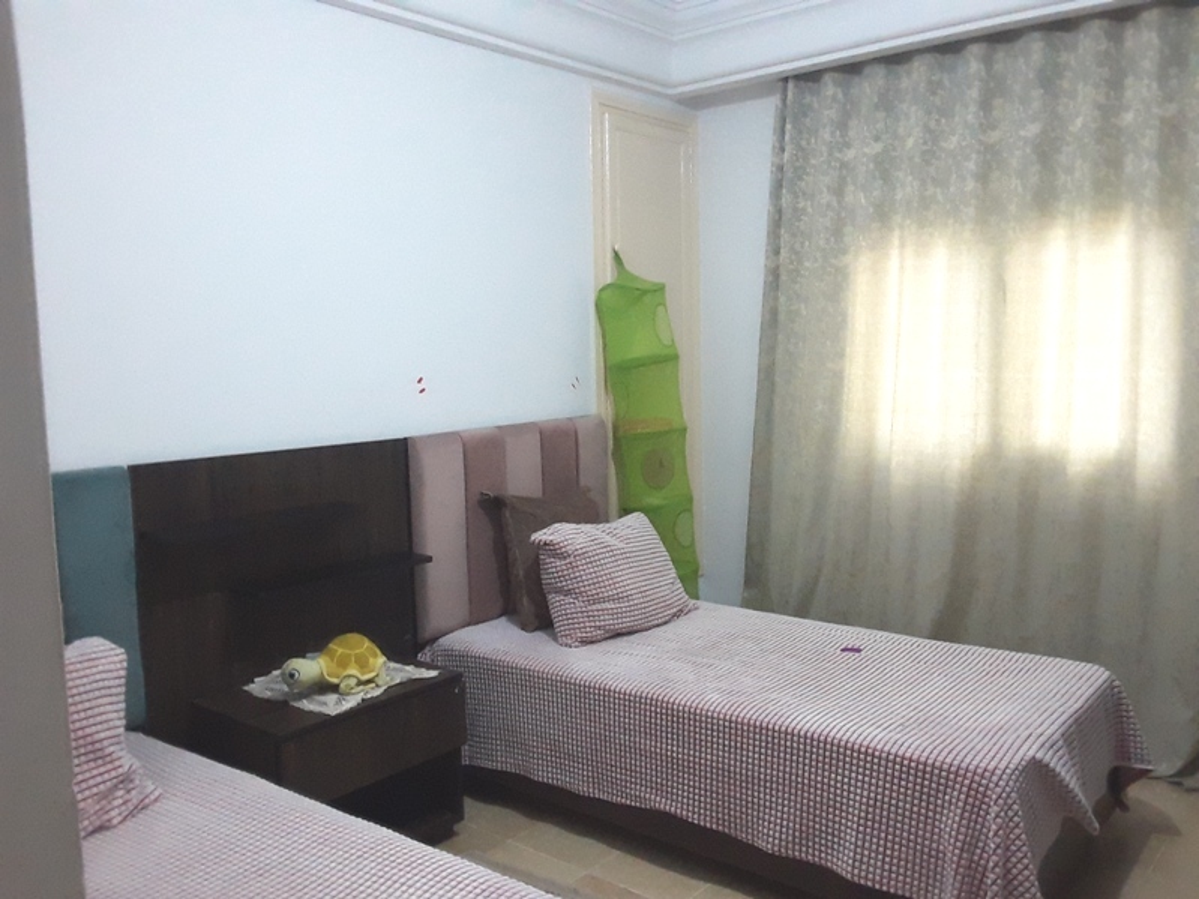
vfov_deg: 46.8
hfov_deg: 60.0
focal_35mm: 30
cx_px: 600
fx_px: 1039
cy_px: 450
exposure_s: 1/50
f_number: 1.9
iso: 320
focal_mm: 2.2
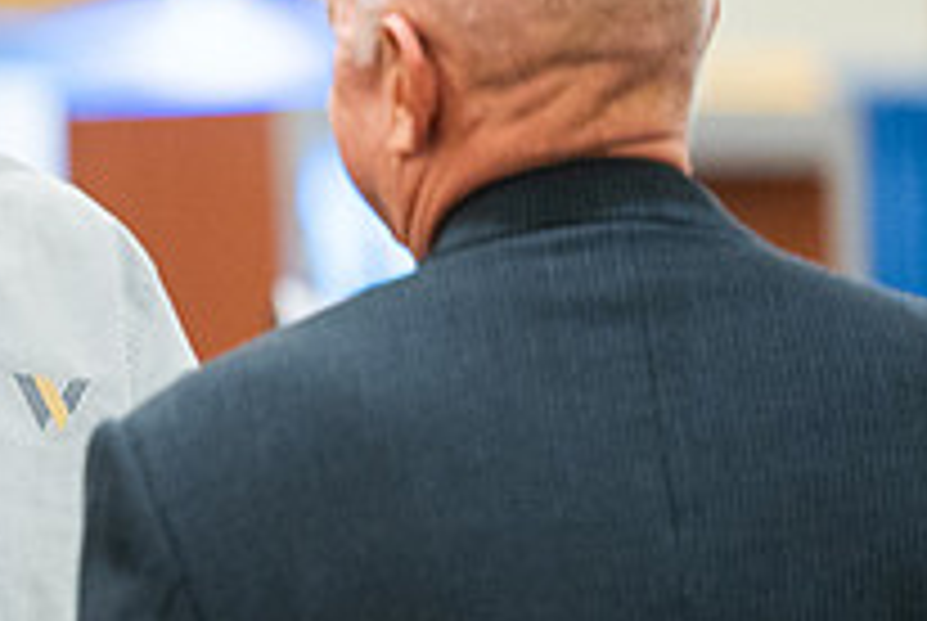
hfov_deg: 3.7
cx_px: -315
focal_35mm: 562
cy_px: 236
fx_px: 14492
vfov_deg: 2.5
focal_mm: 200
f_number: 2.8
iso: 3200
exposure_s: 1/160
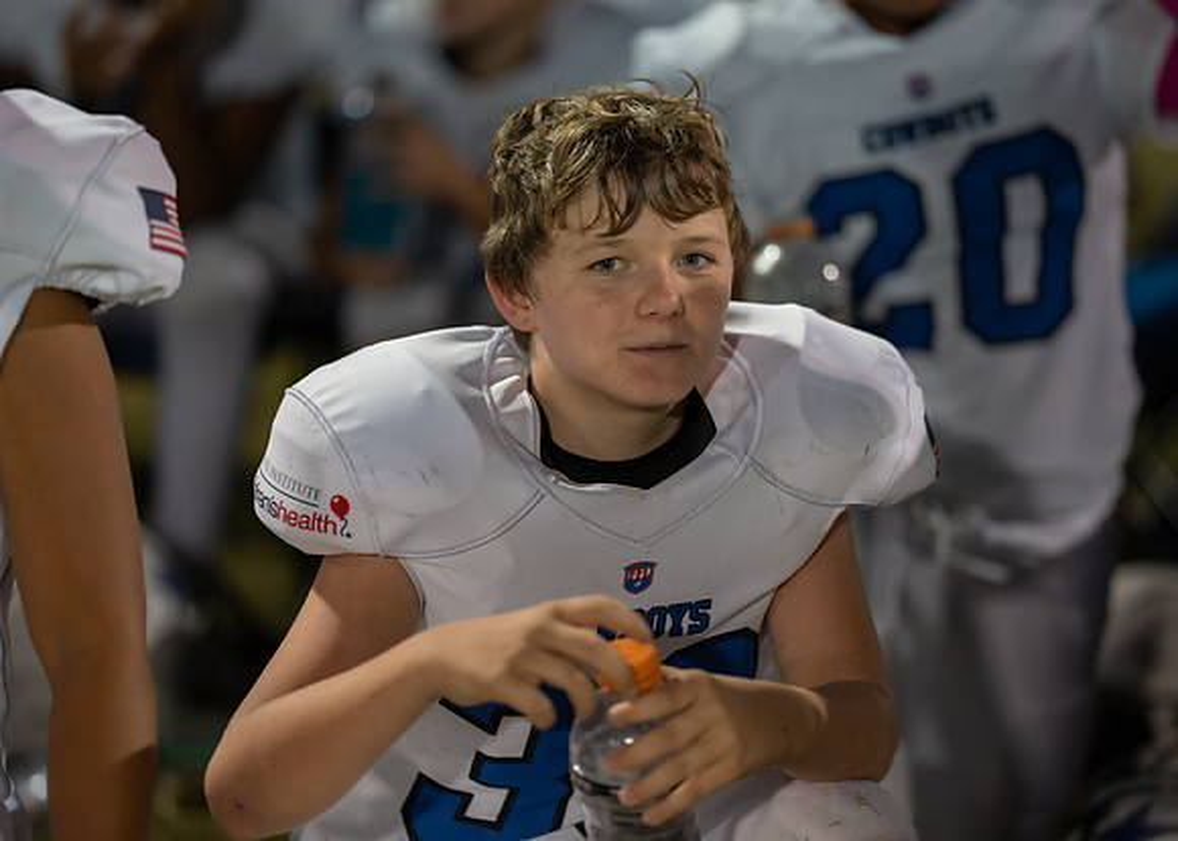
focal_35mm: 152
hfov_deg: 13.2
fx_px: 5083
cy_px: 390
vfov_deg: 9.5
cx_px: 620
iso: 1600
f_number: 1.8
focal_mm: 135
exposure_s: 1/400
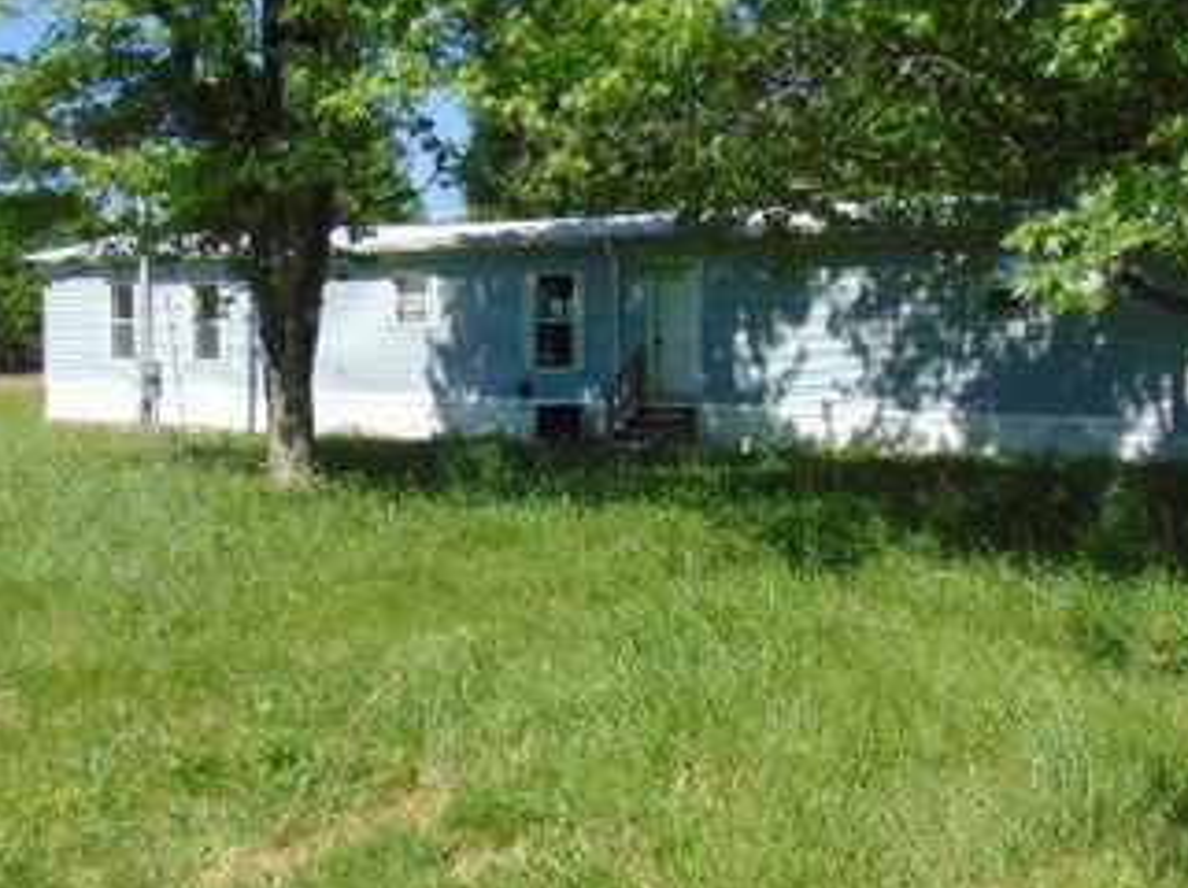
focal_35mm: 39
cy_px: 475
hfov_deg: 47.8
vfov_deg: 36.7
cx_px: 681
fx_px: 1337
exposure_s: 1/1000
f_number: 3
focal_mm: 4.5
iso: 80
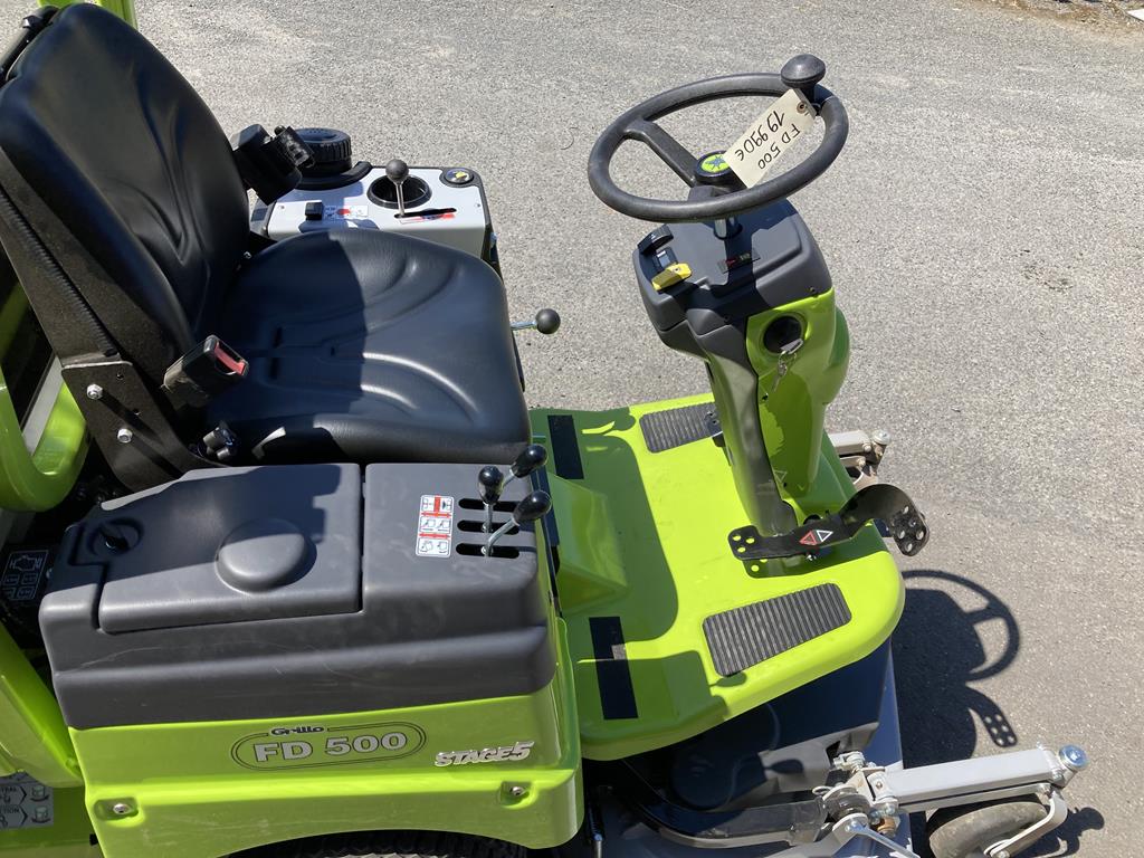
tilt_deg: -43.3
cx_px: 572
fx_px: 925
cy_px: 429
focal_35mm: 28
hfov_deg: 63.4
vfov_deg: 49.7
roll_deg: -6.2
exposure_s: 1/1116
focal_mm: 3.99
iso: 20
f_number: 1.8
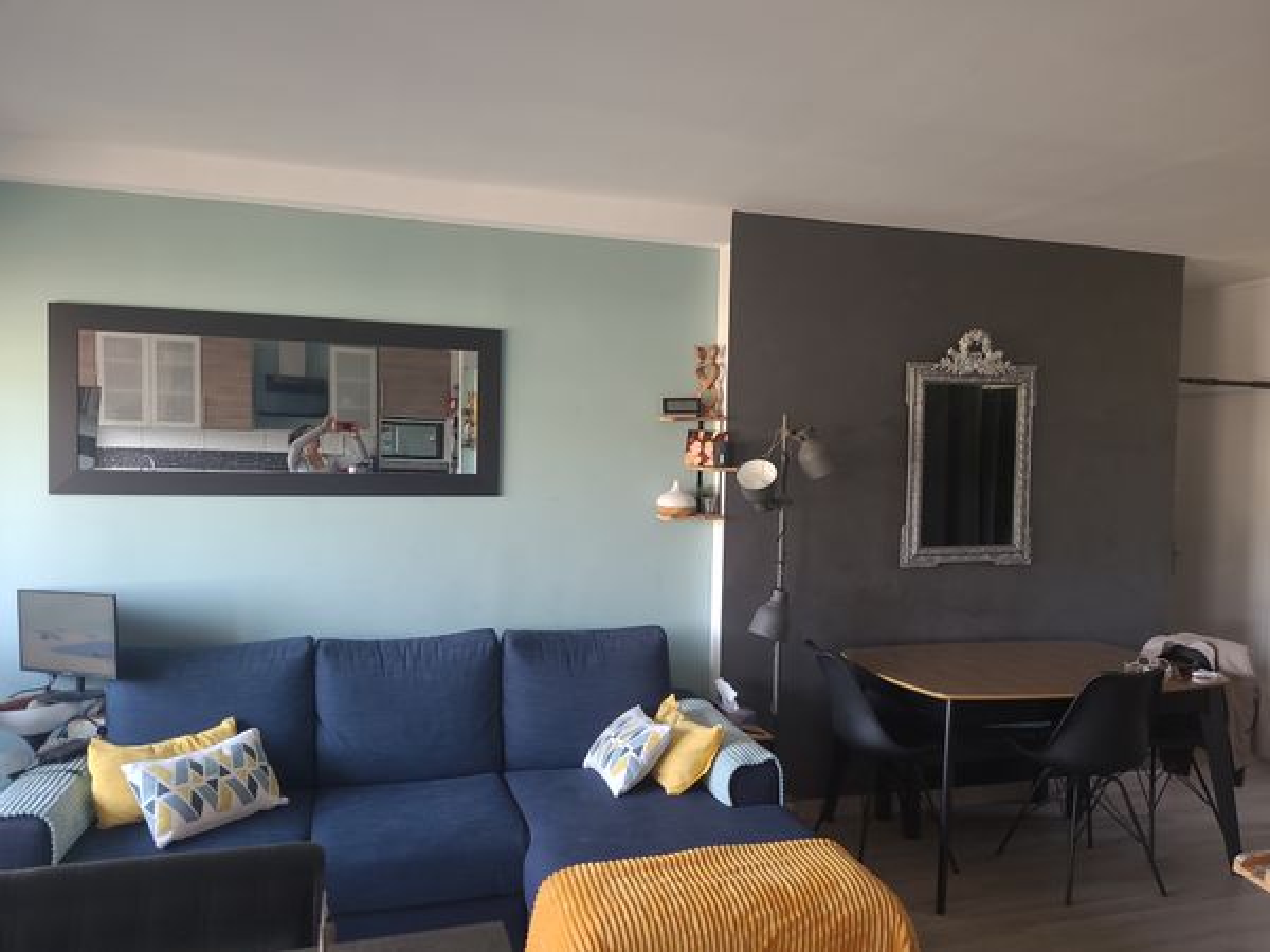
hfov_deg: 67.3
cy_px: 476
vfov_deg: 53.1
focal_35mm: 26
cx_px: 635
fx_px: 954
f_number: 1.8
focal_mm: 5.4
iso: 137
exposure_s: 1/50
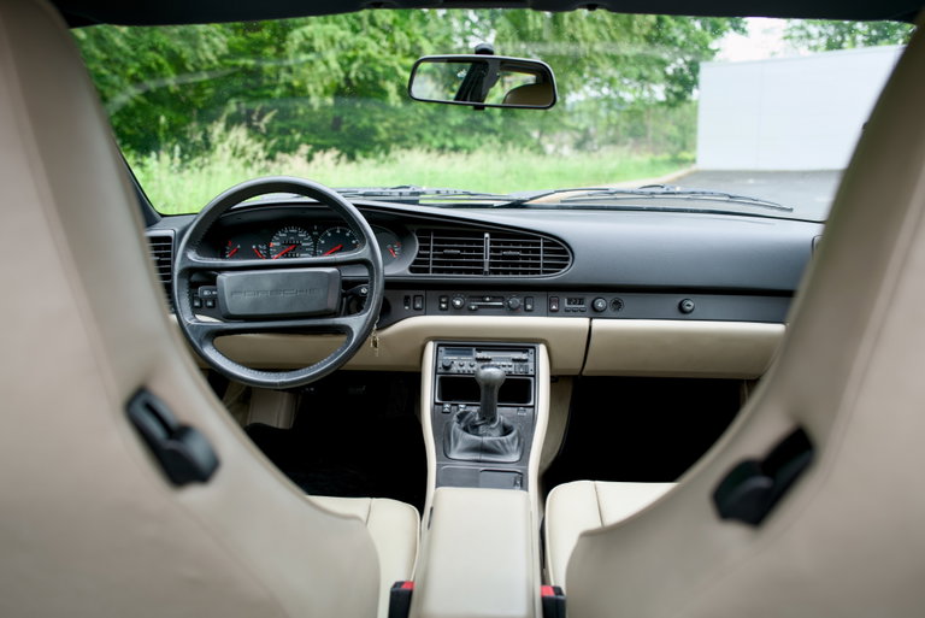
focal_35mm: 28
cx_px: 462
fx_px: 720
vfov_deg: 46.5
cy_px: 309
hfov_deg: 65.4
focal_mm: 28
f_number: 2.8
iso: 100
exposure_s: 1/80
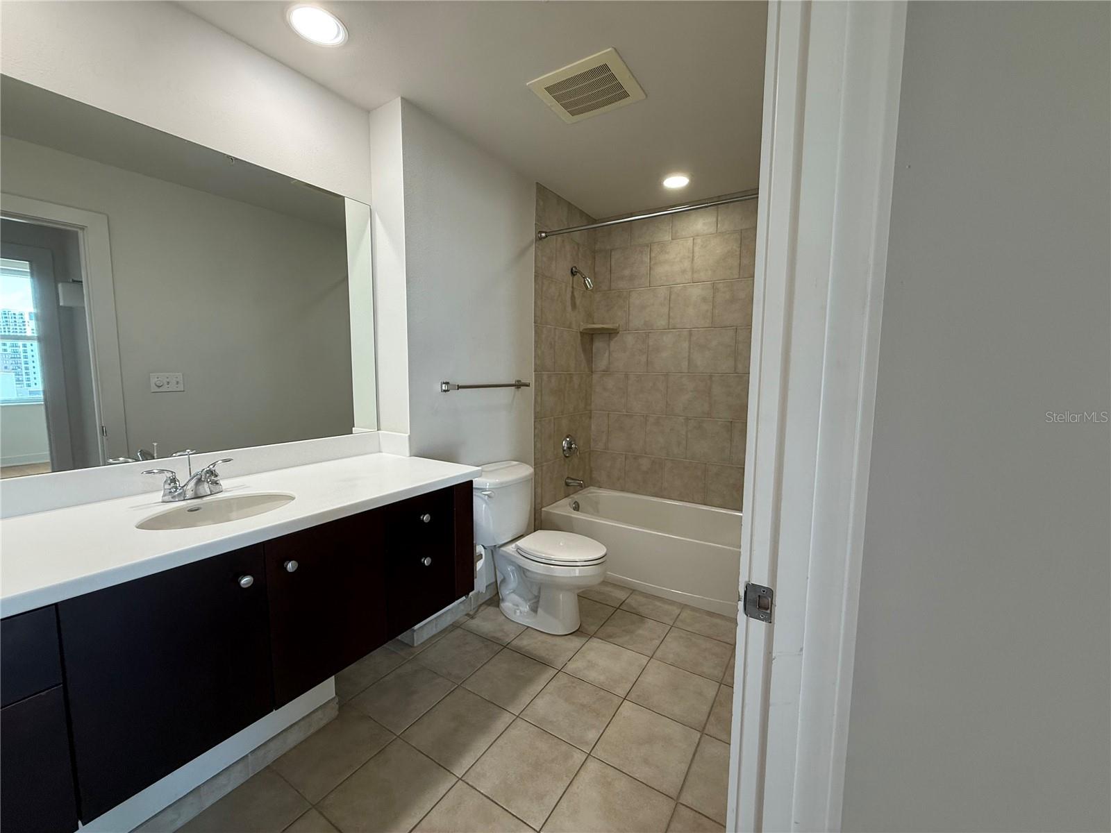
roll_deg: -0.4
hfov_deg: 102.1
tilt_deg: -5.9
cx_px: 556
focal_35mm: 14
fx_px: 449
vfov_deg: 85.7
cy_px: 416
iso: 125
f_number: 2.2
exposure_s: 1/120
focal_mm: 2.22
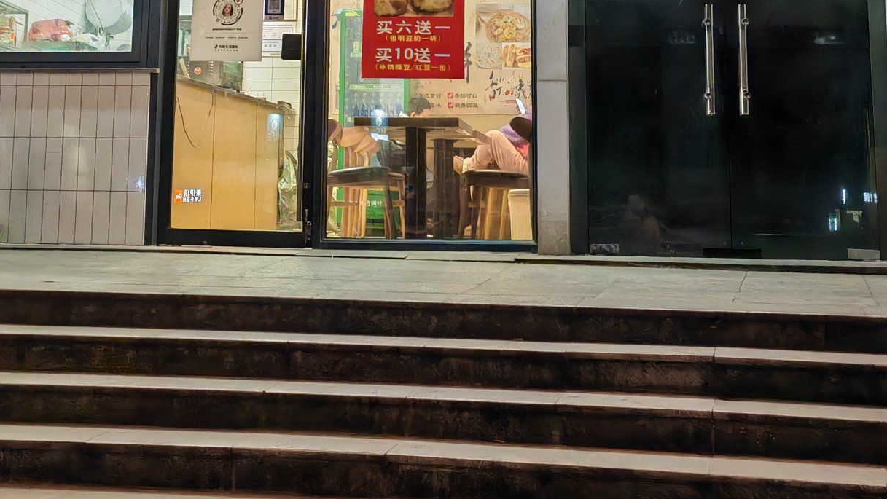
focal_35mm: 66
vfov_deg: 17.4
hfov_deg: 31.8
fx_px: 1553
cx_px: 357
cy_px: -105
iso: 400
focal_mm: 5.52
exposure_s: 1/100
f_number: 1.95
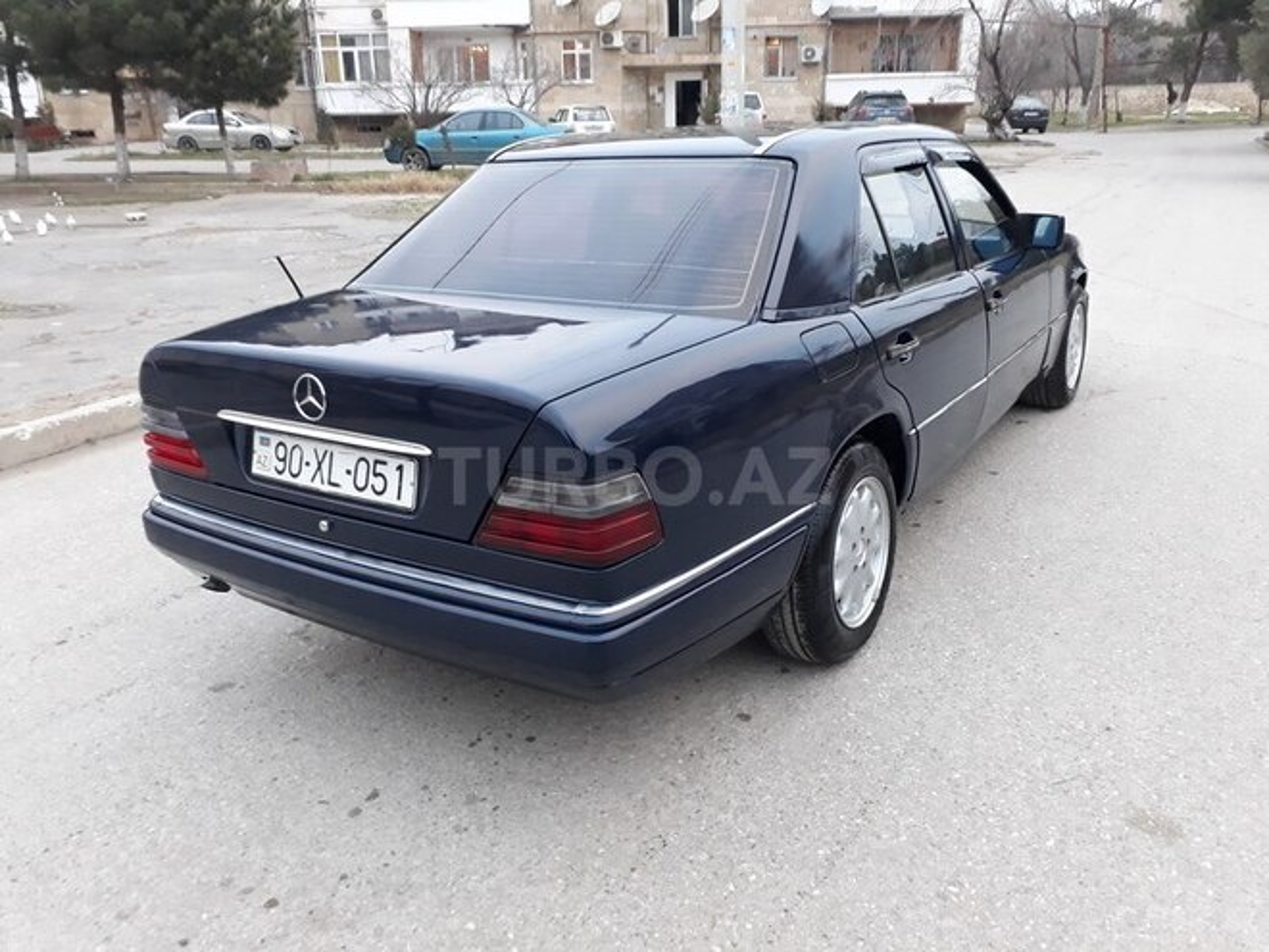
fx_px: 990
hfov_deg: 65.3
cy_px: 476
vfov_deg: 51.4
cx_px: 634
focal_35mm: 27
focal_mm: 3.6
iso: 160
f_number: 1.9
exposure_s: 1/33
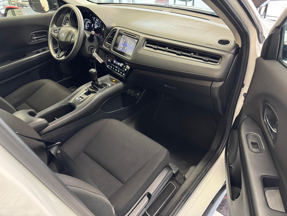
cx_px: 144
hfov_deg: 71.6
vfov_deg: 56.8
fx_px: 199
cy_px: 108
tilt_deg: -36.2
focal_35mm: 24
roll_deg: +1.9
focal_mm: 6.76
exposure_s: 1/40
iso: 800
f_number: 1.78
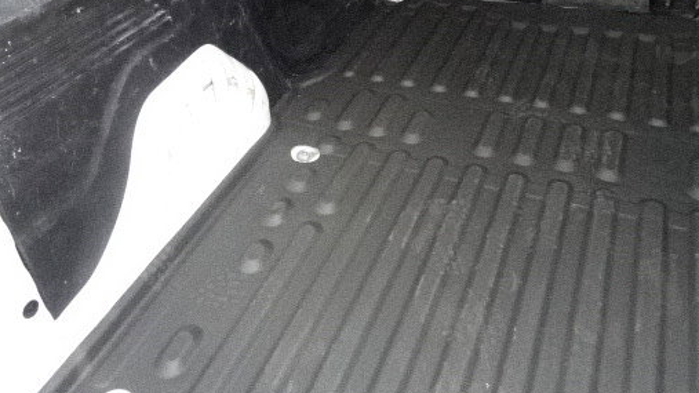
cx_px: 301
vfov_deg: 35.4
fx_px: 612
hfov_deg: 59.3
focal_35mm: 33
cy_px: 146
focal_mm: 4.25
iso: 2000
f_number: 3.5
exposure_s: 1/250
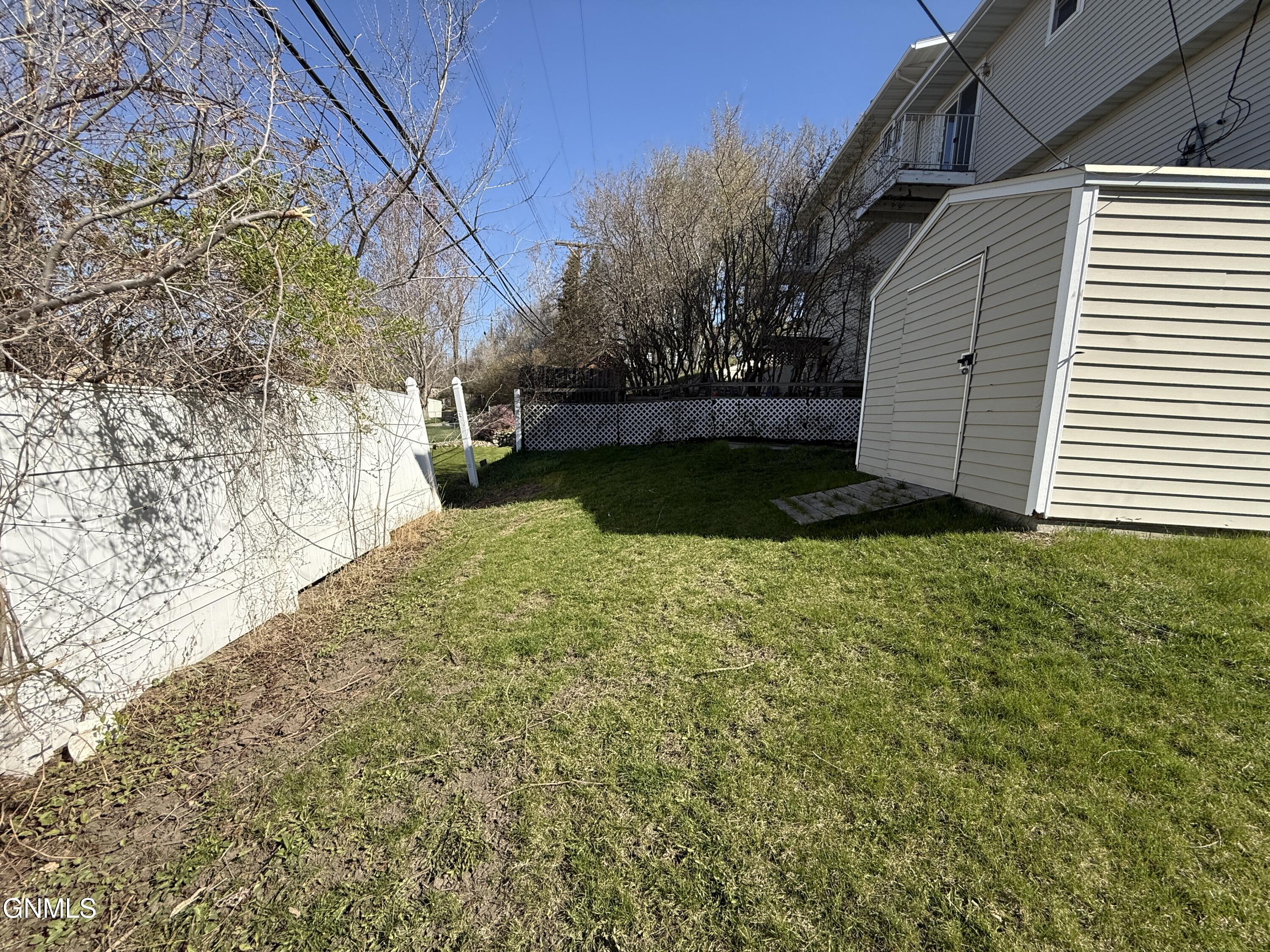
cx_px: 635
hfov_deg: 102.1
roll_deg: -3.3
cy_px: 476
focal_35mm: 14
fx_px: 514
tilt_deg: -5.9
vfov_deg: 85.7
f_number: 2.2
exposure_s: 1/1901
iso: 80
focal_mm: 2.22
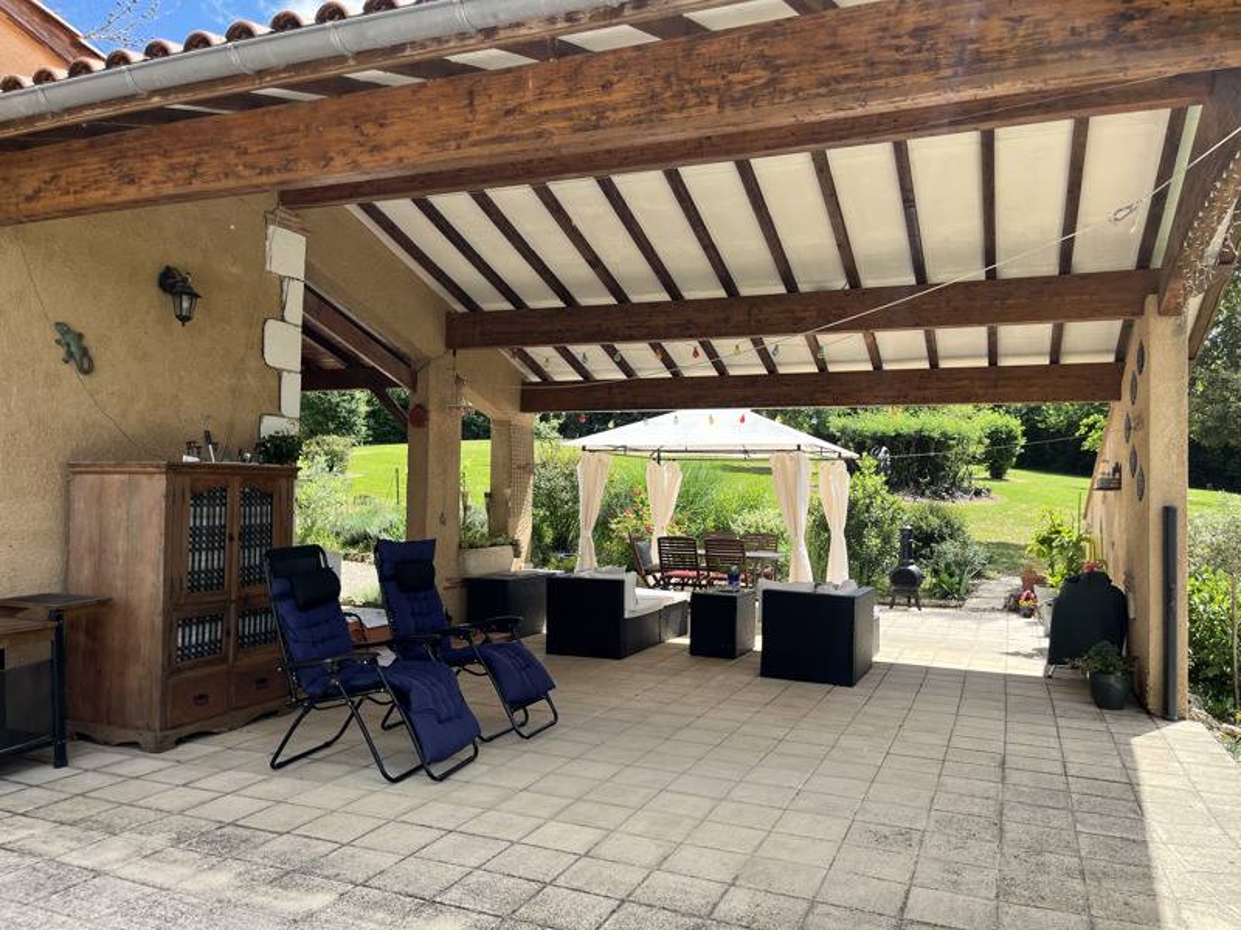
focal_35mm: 26
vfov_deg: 53.1
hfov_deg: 67.3
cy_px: 465
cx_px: 620
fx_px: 932
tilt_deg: +2.2
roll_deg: -0.7
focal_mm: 5.1
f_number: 1.6
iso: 50
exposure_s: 1/1212
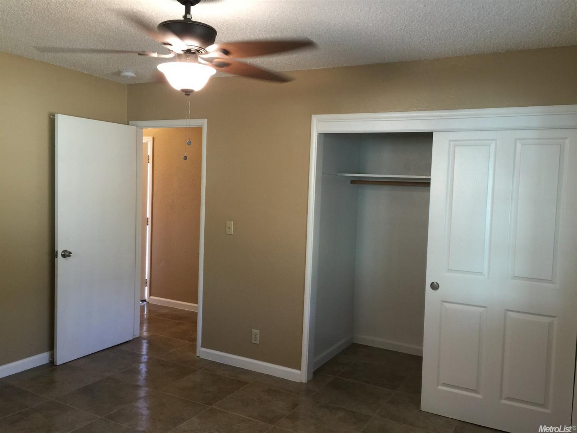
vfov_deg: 48.2
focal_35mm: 29
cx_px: 288
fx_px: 483
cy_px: 216
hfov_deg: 61.7
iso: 50
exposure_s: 1/15
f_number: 2.2
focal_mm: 4.15
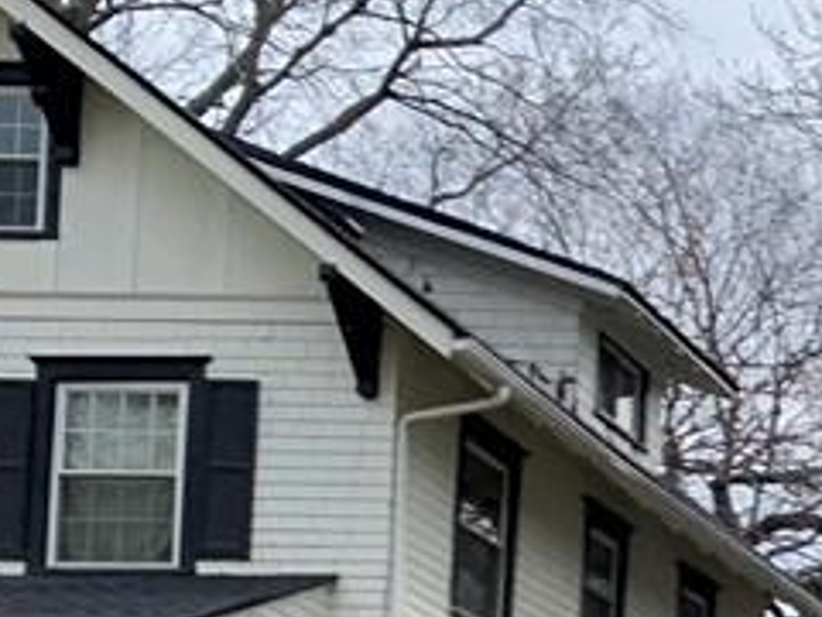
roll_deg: +0.0
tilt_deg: +5.7
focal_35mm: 111
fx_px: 2636
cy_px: 991
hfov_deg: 14.5
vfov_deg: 12.5
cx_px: 1675
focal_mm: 4.25
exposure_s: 1/1468
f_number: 1.8
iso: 25
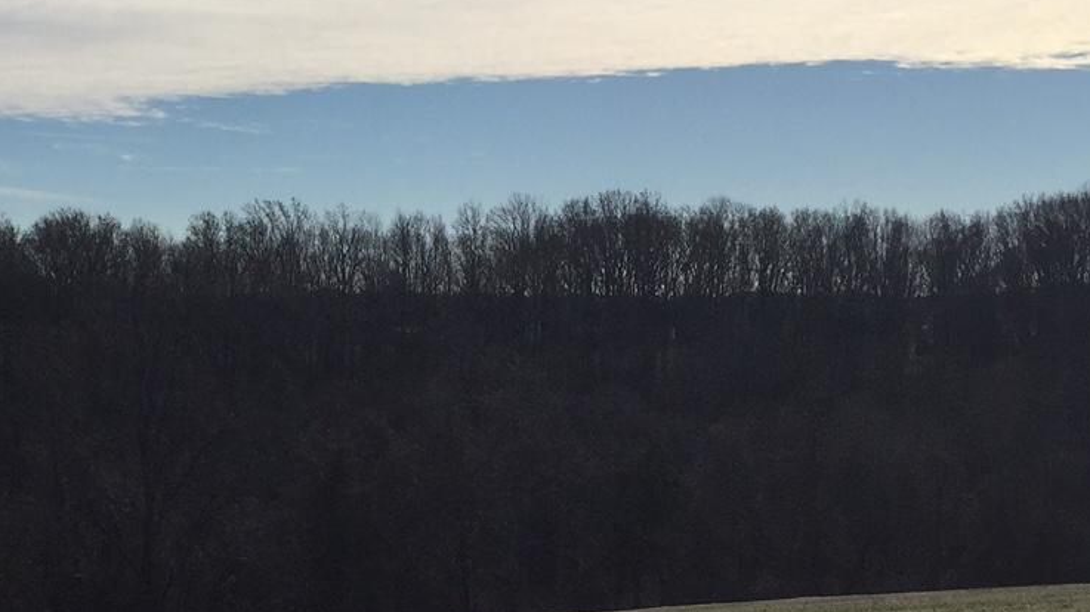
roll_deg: -1.1
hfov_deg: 29.5
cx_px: 235
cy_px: 421
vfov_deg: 17.2
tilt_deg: -2.1
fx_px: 2023
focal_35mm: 70
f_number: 2.2
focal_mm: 4.15
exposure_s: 1/5650
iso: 32
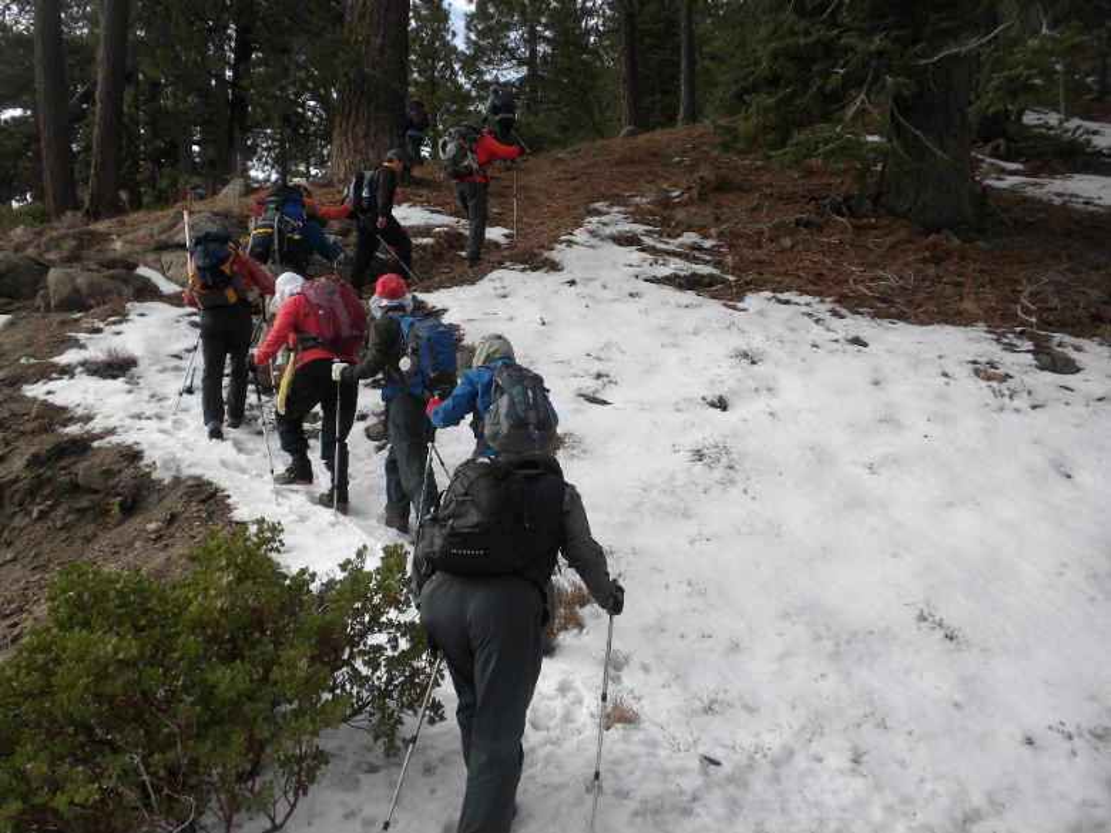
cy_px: 416
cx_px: 556
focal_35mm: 37
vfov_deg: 38.7
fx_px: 1188
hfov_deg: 50.1
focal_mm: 6.6
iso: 76
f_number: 3.5
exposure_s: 1/579
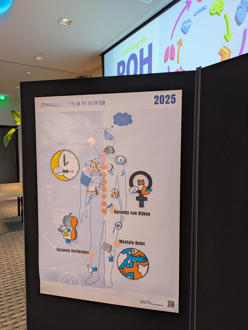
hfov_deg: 54.9
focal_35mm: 25
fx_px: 239
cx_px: 124
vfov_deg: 69.4
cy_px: 165
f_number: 1.89
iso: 85
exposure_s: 1/25
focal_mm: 5.43
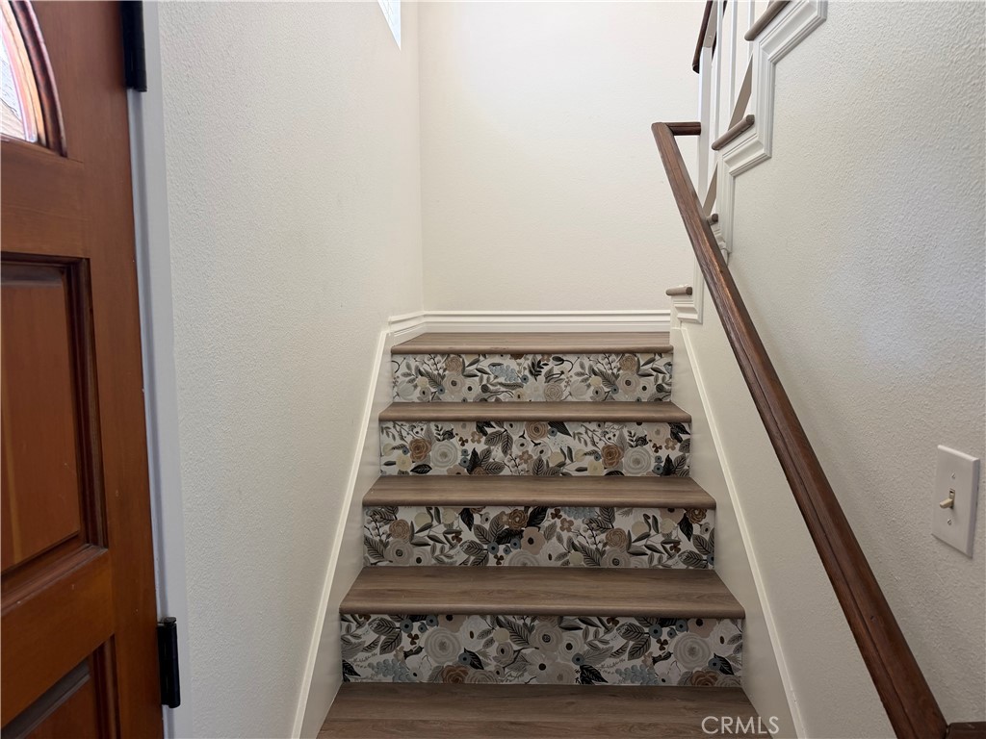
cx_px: 493
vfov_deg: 56.8
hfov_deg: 71.6
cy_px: 370
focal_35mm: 24
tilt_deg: -6.2
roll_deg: +0.5
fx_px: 684
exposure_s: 1/120
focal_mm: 6.76
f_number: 1.78
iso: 125
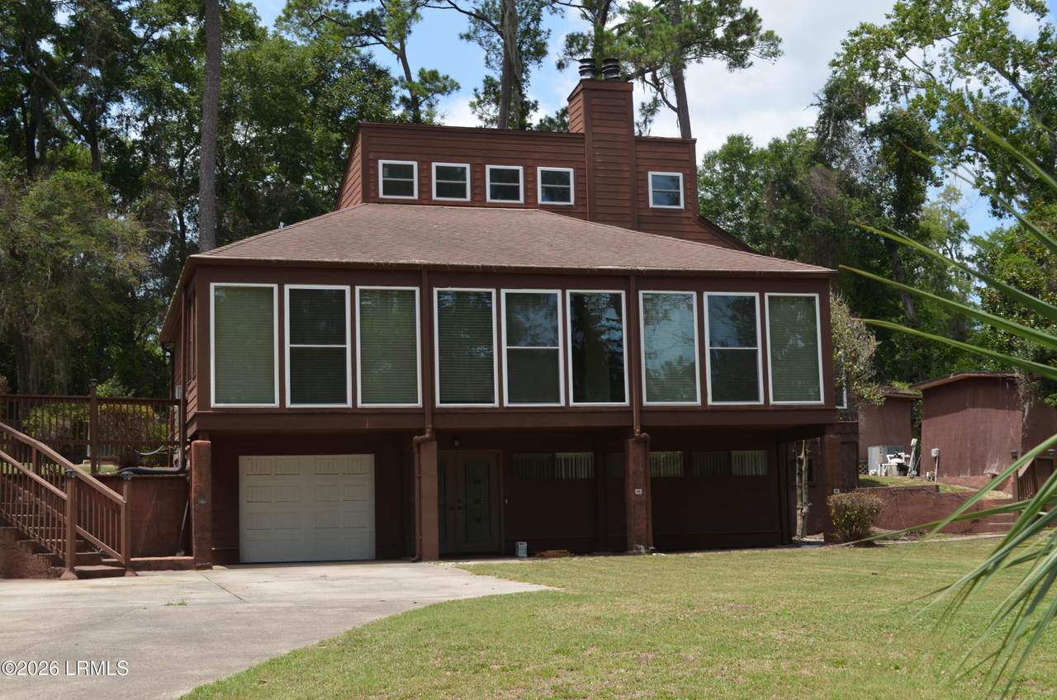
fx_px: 1494
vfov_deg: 26.4
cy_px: 350
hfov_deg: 39.0
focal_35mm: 51
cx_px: 528
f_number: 8
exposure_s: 1/200
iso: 100
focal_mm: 34
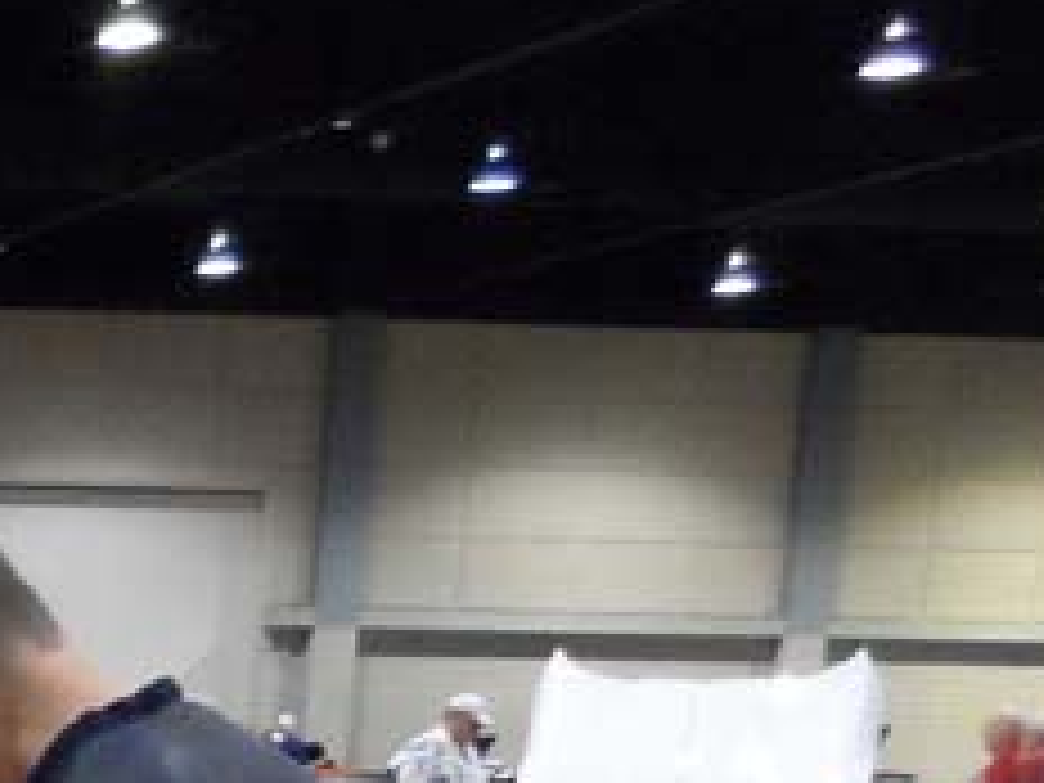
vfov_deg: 12.5
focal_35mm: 106
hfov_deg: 15.5
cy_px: 1485
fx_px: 3197
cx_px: -909
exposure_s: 1/30
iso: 480
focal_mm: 4
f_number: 3.2
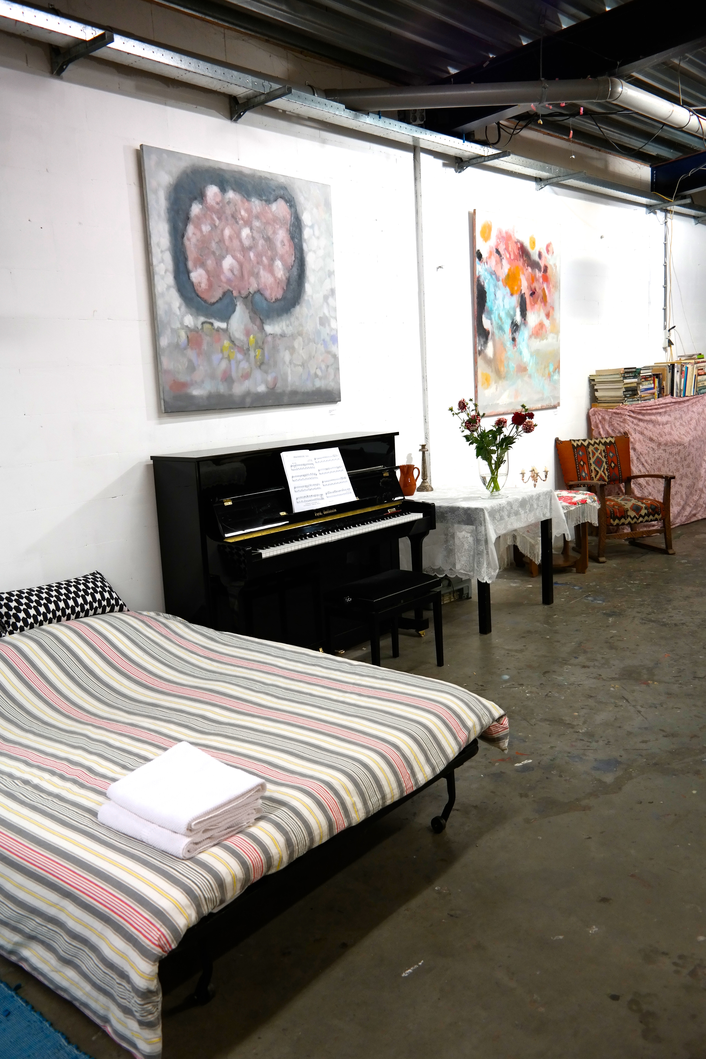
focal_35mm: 27
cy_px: 530
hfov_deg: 47.9
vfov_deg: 67.4
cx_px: 353
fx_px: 794
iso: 200
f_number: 3.5
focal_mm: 18
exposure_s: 1/40
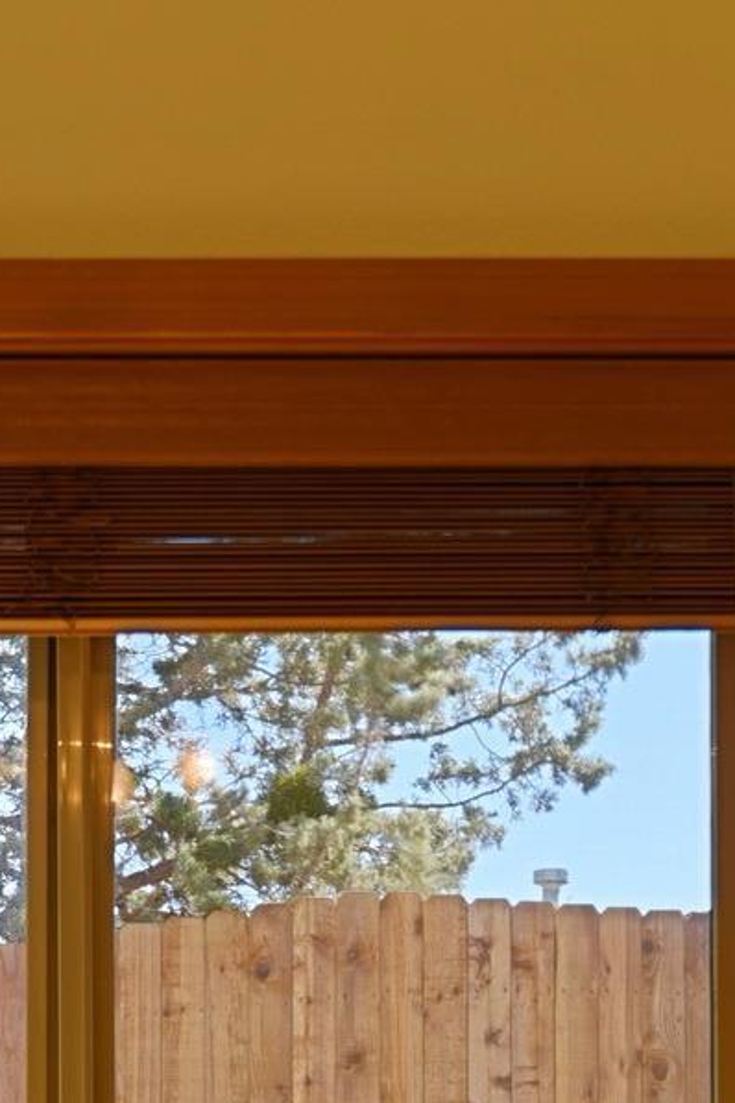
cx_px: 33
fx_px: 3154
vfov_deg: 18.3
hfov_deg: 13.1
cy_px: 1478
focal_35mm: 103
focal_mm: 32
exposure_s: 1/125
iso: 200
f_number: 6.3
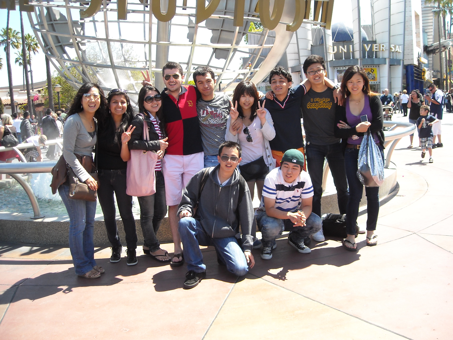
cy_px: 170
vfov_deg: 40.7
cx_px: 226
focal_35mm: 35
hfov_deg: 52.6
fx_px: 458
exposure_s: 1/284
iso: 64
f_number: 2.8
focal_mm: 5.7
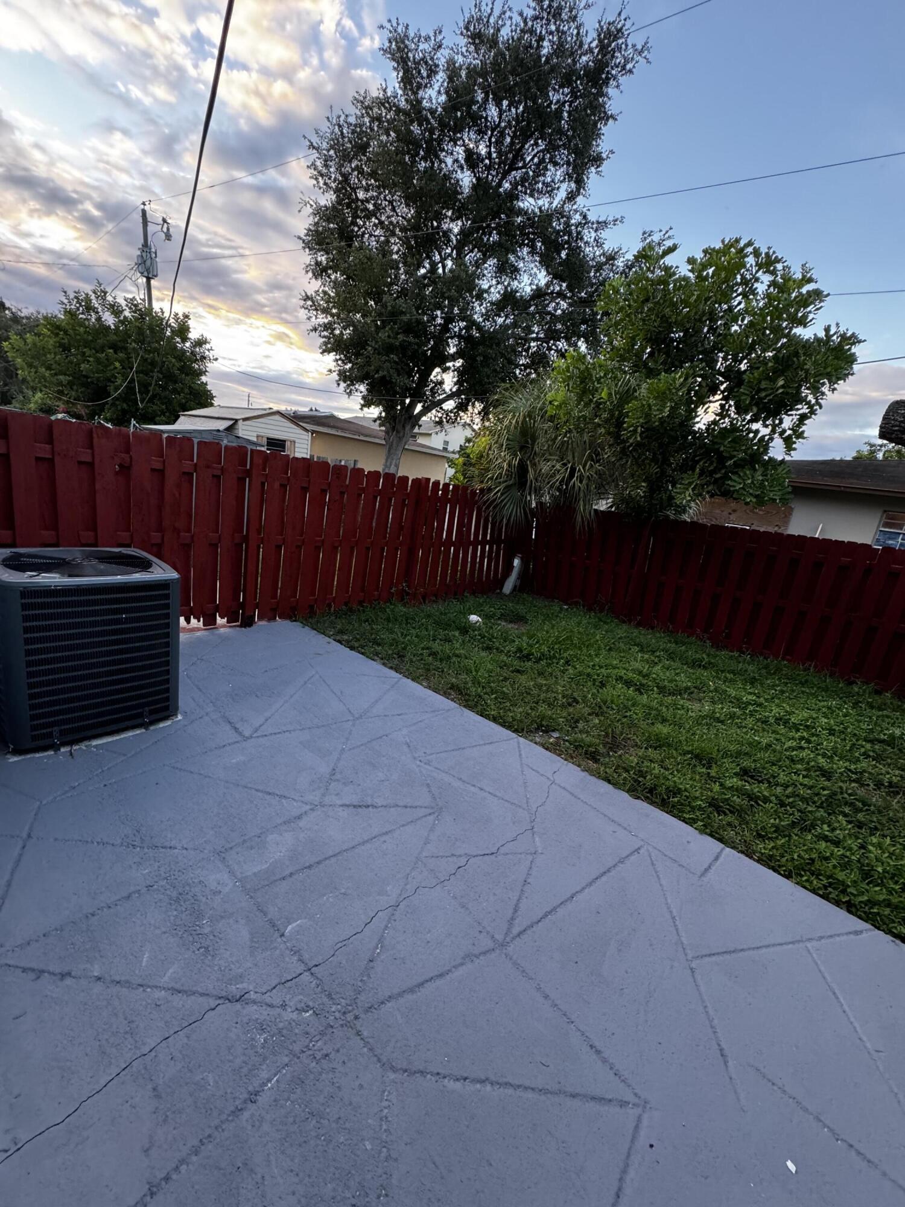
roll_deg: -7.5
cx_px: 452
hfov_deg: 85.7
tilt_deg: -15.6
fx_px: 488
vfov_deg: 102.1
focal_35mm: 14
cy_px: 604
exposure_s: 1/92
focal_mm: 2.22
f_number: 2.2
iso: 320
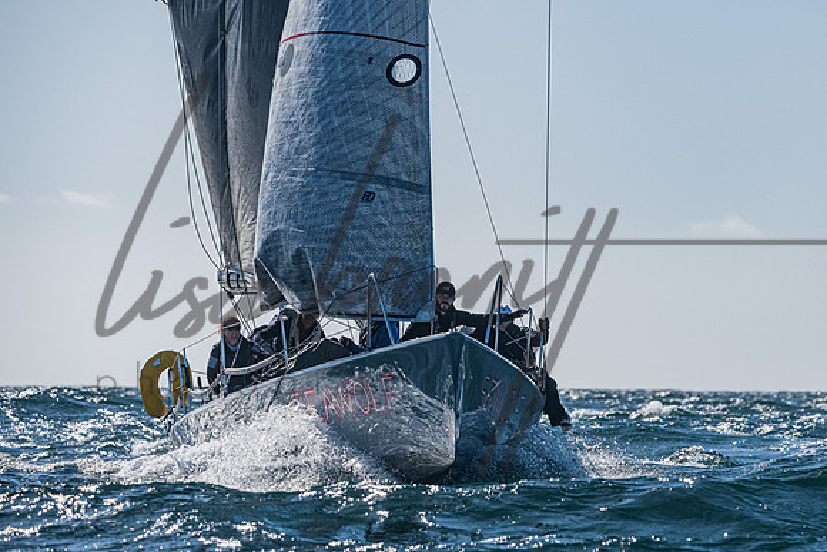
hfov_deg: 6.6
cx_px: 489
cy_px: 261
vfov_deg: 4.4
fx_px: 7188
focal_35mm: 313
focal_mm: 230
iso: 320
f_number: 6.3
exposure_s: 1/5000
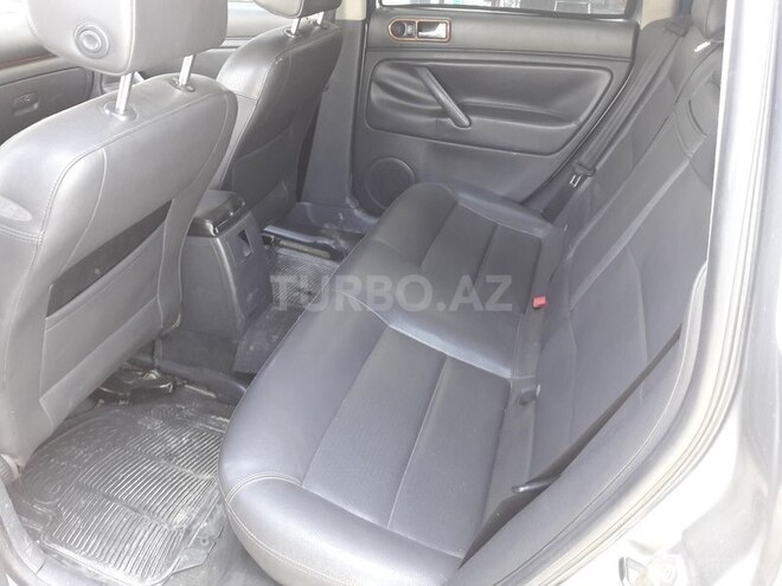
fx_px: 633
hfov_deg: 63.4
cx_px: 391
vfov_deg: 49.7
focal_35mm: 28
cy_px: 293
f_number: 1.9
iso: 125
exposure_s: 1/33
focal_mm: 3.7
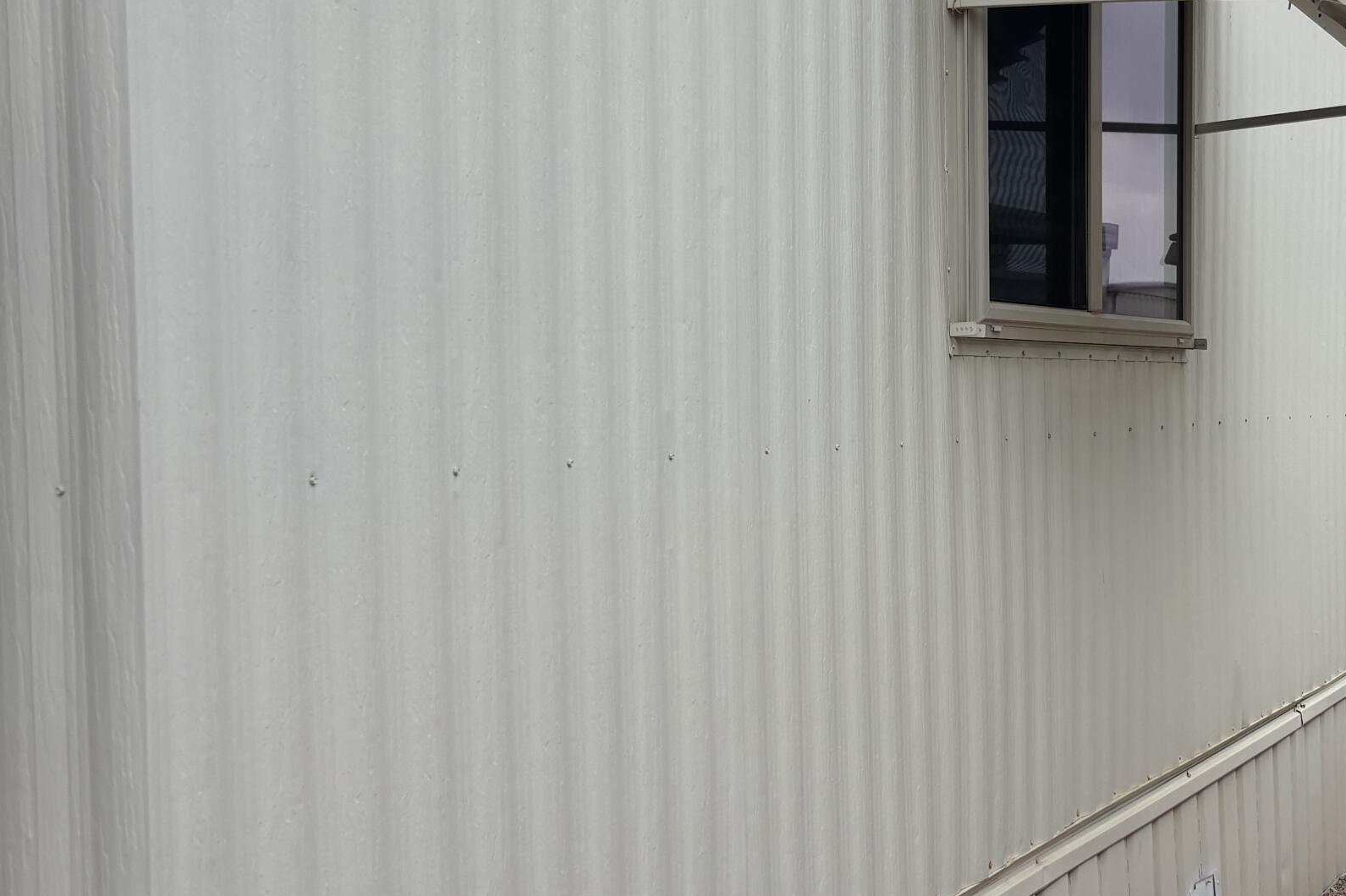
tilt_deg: -2.6
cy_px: 490
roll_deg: +0.0
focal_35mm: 51
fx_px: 1906
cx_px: 1162
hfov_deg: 36.9
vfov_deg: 26.5
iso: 50
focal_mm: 5.96
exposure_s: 1/2857
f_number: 1.6
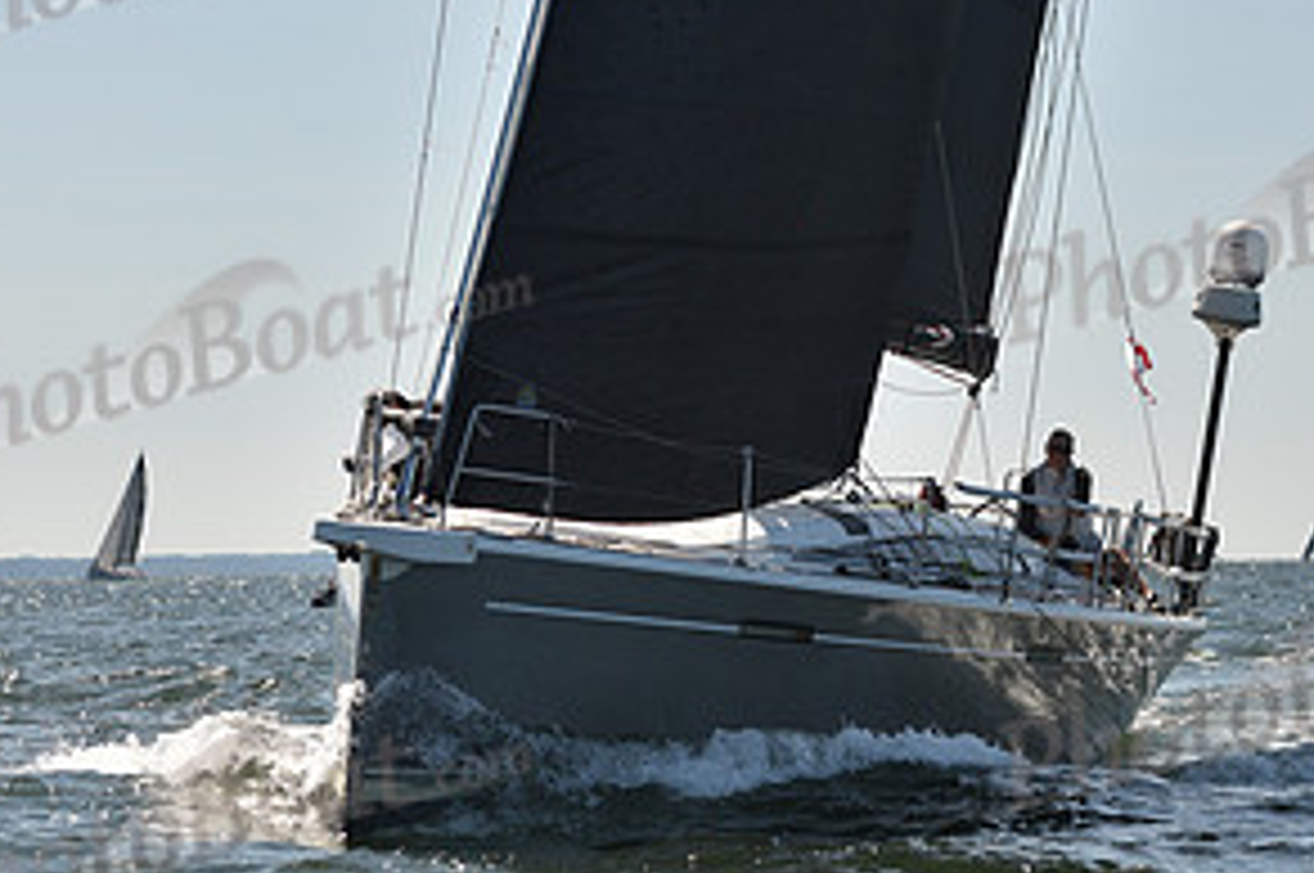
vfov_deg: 7.7
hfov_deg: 11.5
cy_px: 524
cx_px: 770
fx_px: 6526
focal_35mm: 179
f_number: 3.5
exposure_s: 1/1600
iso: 250
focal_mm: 90
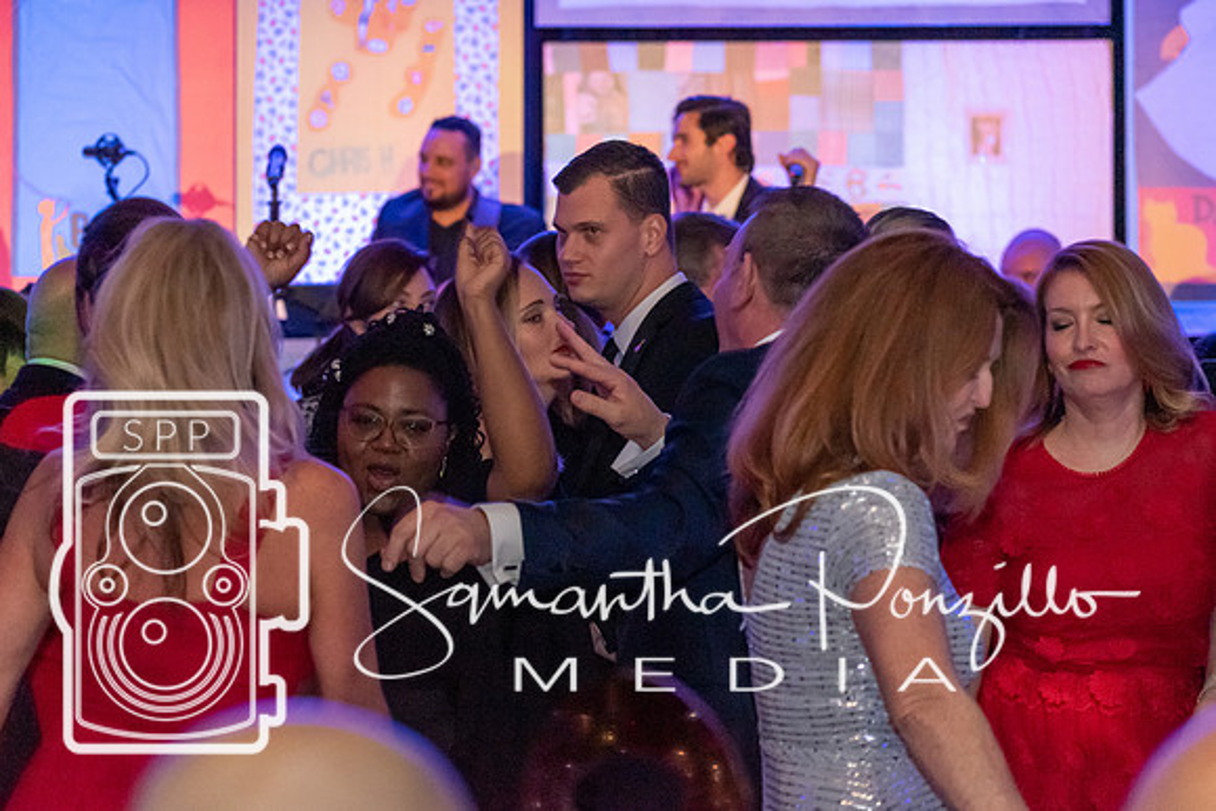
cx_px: 608
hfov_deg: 13.4
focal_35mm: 153
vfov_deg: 9.0
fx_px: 5171
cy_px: 406
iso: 6400
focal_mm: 100
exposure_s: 1/60
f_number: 4.8
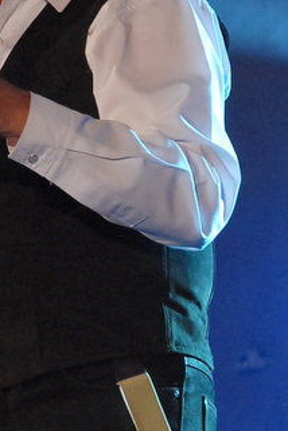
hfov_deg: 5.8
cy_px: 203
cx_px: 28
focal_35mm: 236
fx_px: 2826
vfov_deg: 8.7
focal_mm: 70
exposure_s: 1/60
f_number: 5.3
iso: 1600
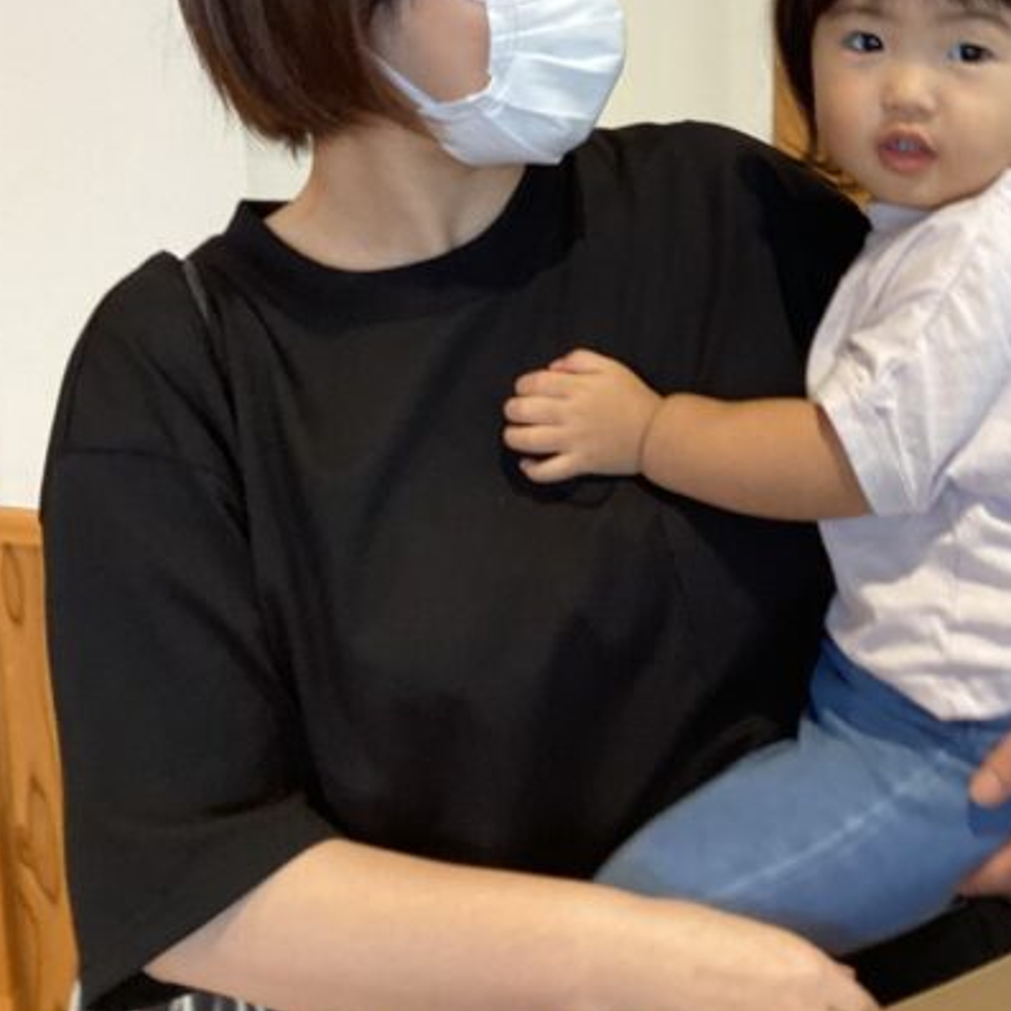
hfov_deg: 31.5
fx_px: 1751
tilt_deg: -13.3
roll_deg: +0.2
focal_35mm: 53
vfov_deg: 31.9
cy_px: 313
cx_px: 777
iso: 80
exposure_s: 1/50
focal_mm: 3.3
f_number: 2.4
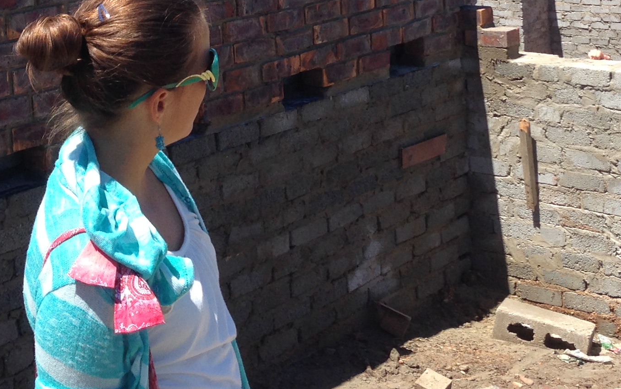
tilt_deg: -3.5
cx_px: 355
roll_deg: +2.5
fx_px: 1422
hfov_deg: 24.6
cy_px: -36
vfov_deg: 15.2
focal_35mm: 84
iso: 50
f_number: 2.4
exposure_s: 1/1153
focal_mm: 4.12
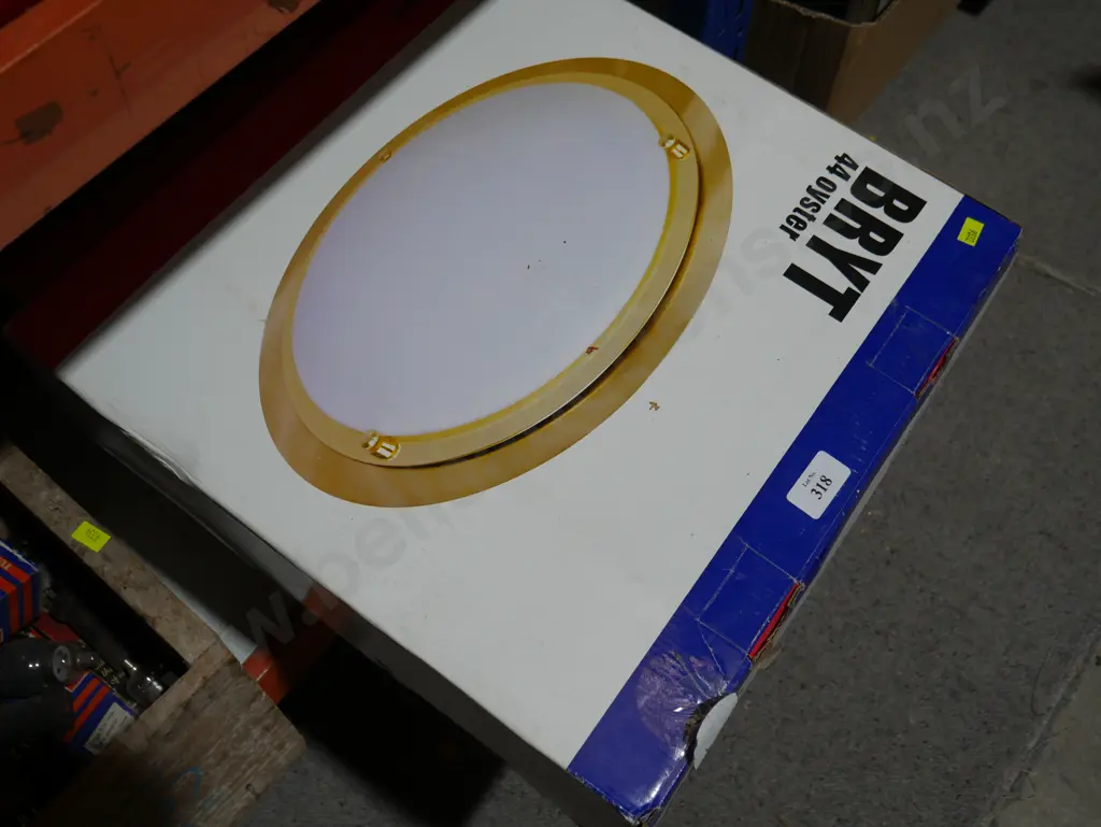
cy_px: 414
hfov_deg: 53.9
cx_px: 550
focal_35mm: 34
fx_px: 1082
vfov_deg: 41.8
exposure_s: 1/125
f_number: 4
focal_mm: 17
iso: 200
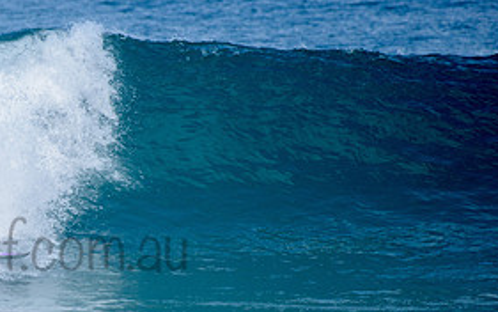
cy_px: 230
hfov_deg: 2.0
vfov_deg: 1.3
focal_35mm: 1051
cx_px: 0
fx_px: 14273
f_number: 5.6
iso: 200
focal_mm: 500
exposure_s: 1/2000
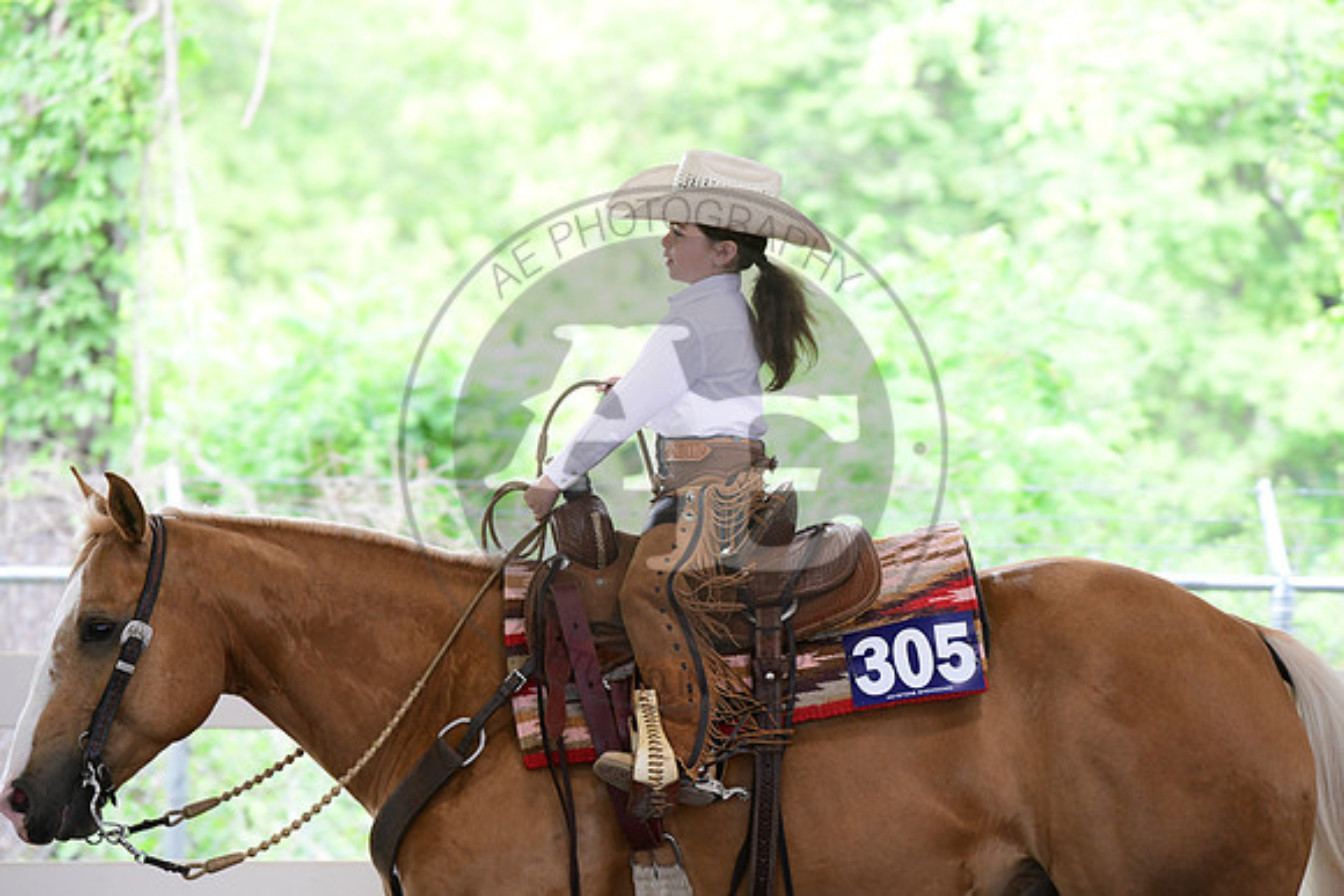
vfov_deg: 6.9
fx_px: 7468
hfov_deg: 10.3
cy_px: 448
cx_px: 672
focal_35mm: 200
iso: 2500
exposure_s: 1/250
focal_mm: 200
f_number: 5.6
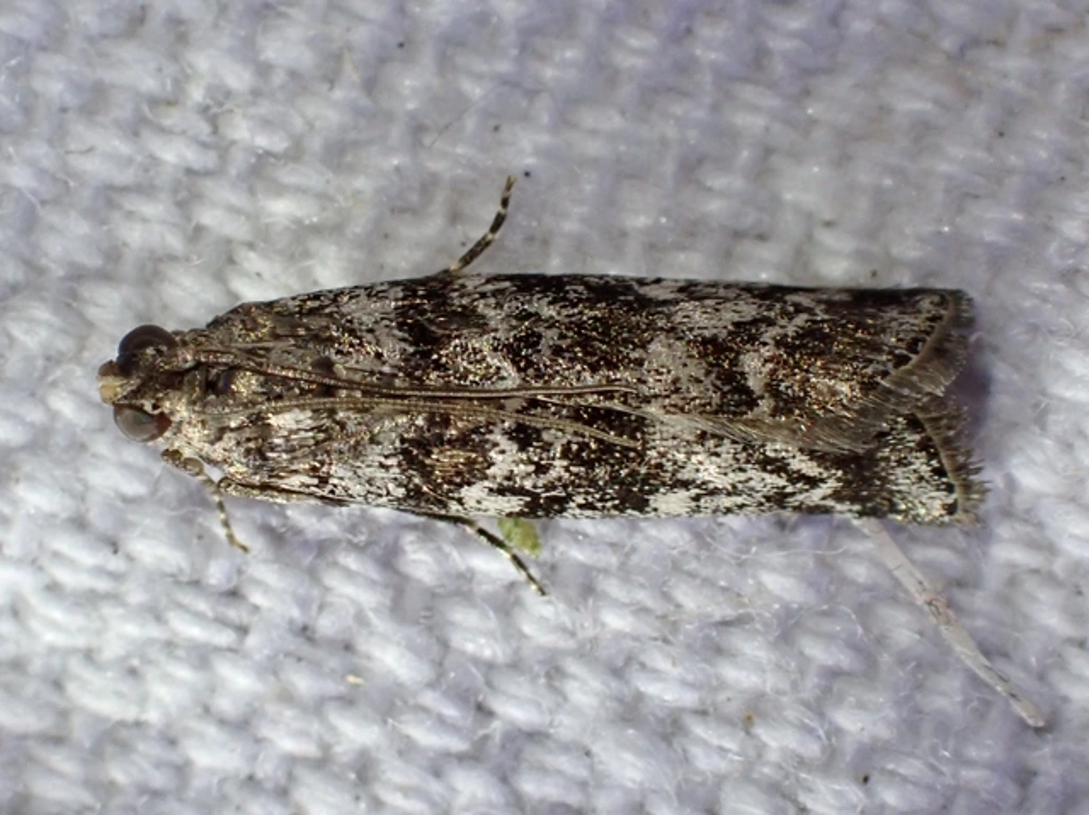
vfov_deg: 14.8
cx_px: 544
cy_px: 408
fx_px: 3144
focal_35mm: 100
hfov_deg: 19.7
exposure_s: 1/250
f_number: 6.3
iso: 500
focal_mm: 18
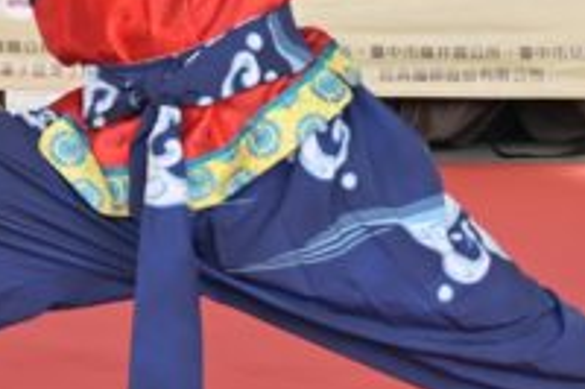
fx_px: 4985
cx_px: -211
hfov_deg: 6.6
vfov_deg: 4.4
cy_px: -371
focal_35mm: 307
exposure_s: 1/400
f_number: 4
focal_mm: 60
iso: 400
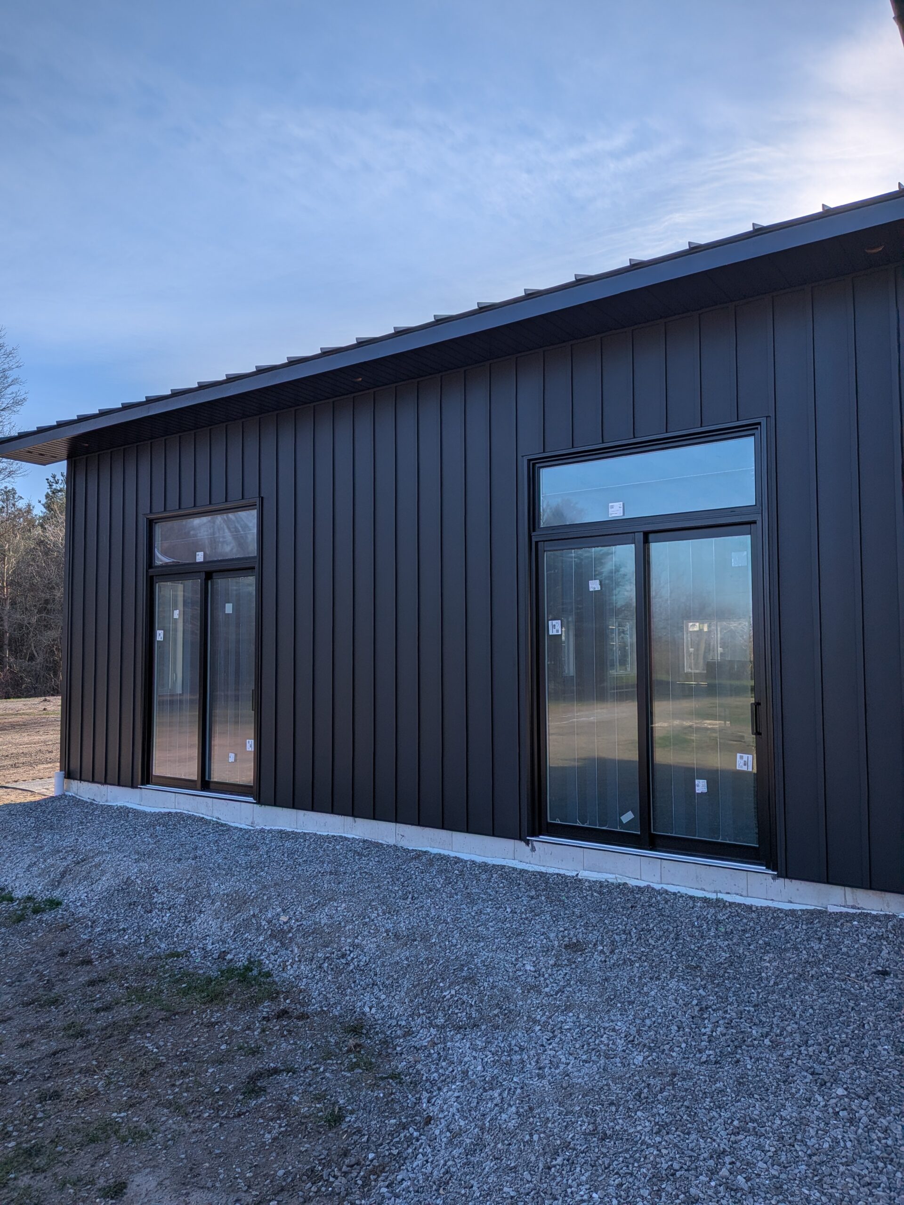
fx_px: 836
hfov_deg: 56.8
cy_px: 602
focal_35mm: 24
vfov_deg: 71.6
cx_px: 452
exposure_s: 1/2128
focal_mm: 4.53
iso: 19
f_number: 1.7
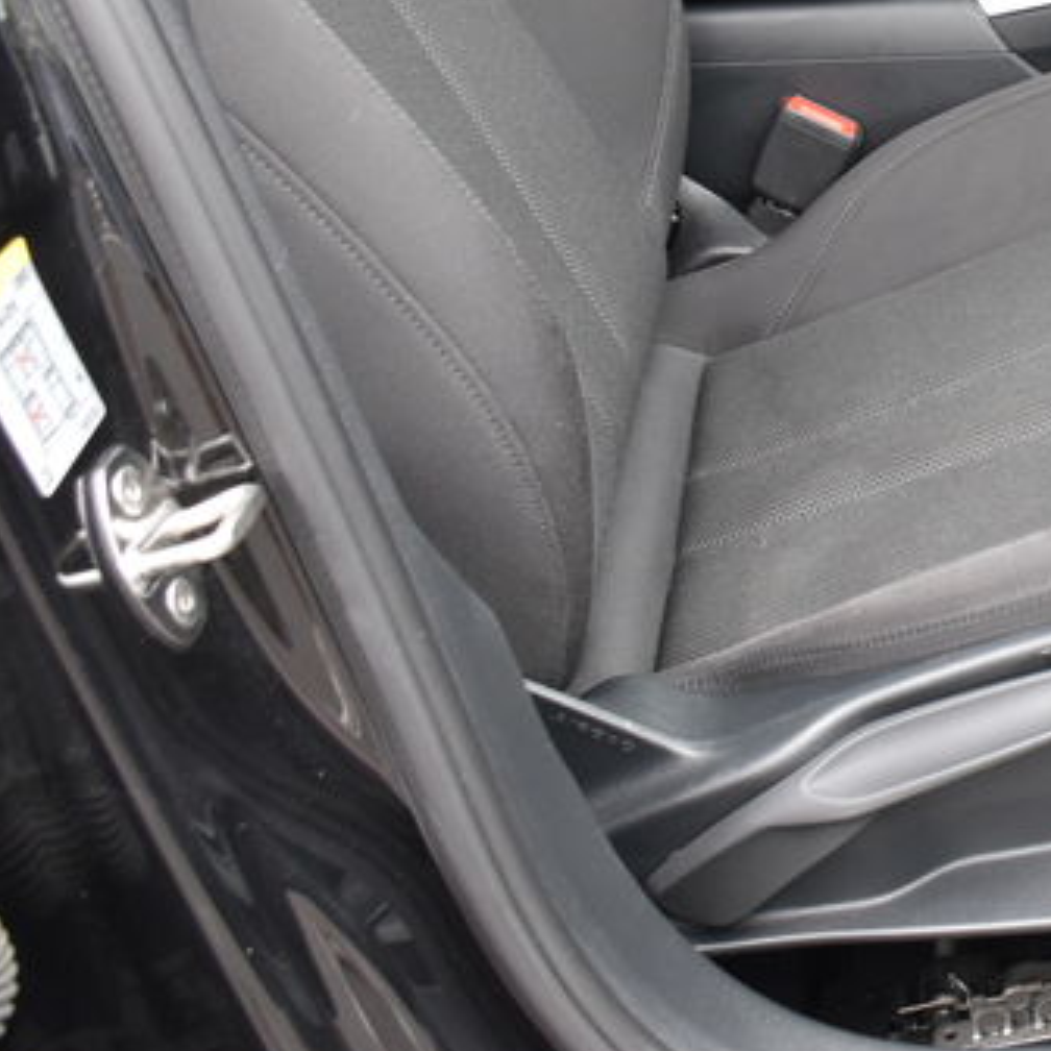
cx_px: 1404
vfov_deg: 22.0
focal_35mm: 76
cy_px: 39
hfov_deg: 20.6
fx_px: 2611
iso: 400
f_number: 5.6
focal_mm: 20
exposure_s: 1/125
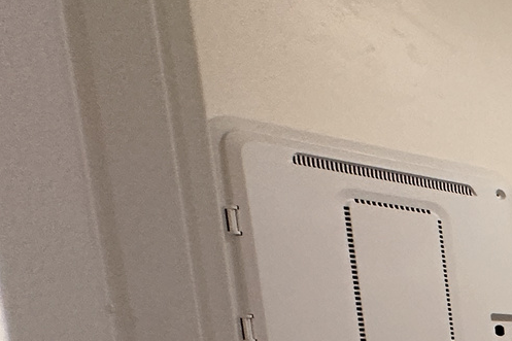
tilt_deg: -8.1
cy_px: 498
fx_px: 853
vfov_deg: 19.9
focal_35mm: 60
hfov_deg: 19.3
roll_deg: +1.7
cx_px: 1021
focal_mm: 2.22
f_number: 2.2
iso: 250
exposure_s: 1/120
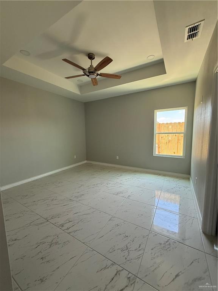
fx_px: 118
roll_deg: +0.4
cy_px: 146
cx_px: 109
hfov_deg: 85.7
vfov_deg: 102.1
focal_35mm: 14
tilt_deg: -4.9
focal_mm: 2.22
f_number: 2.2
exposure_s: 1/99
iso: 200
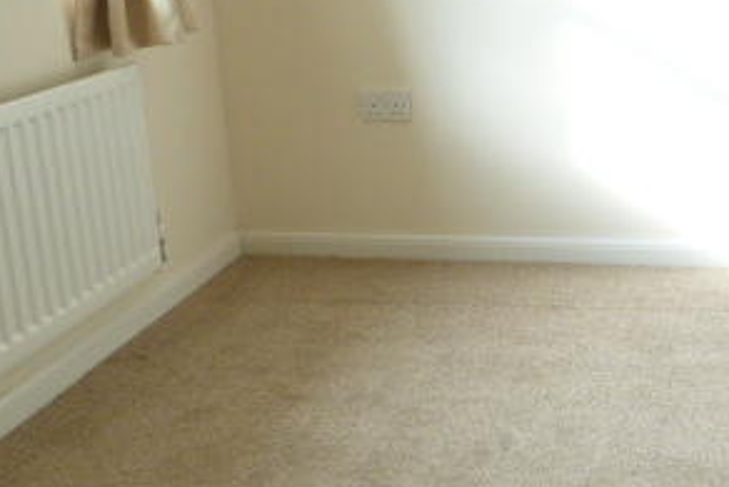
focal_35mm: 57
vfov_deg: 23.8
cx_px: 612
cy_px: 187
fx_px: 1155
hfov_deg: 33.7
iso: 250
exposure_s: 1/60
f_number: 2.8
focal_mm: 4.5
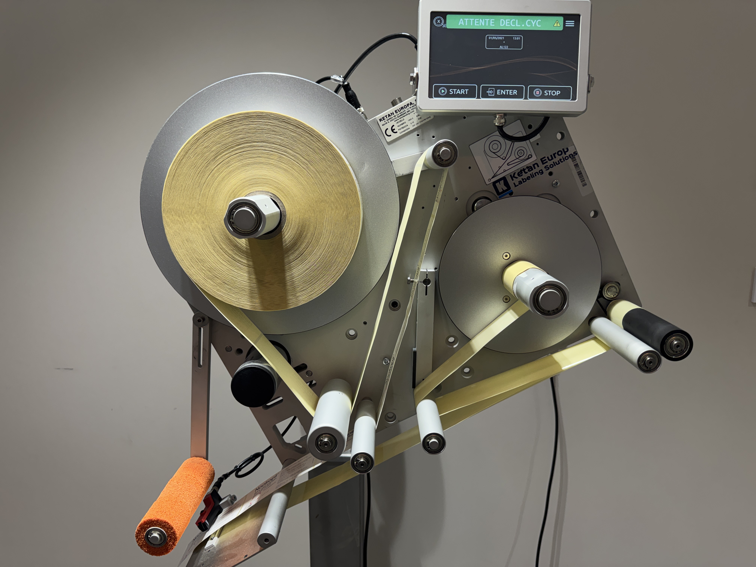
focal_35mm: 24
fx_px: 524
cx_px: 378
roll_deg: +0.5
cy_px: 284
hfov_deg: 71.6
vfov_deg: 56.8
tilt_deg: -10.7
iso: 80
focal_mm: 6.76
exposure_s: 1/100
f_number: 1.78
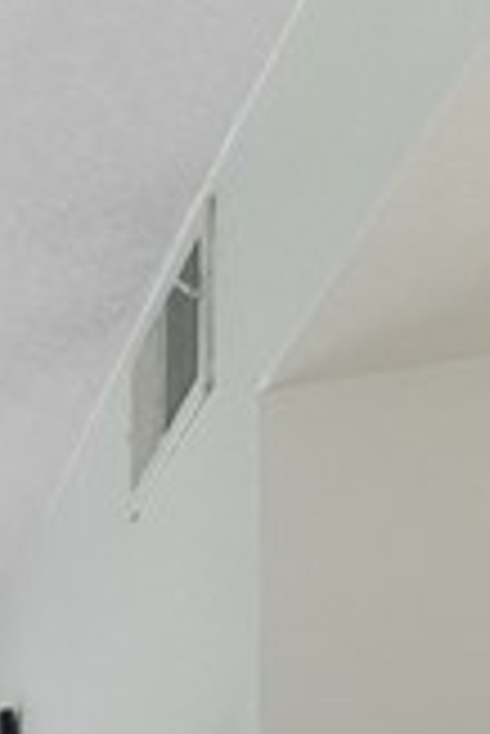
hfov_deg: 8.0
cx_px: -1479
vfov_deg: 16.2
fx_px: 2037
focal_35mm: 100
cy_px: 1427
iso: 200
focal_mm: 10
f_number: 8
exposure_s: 1/2
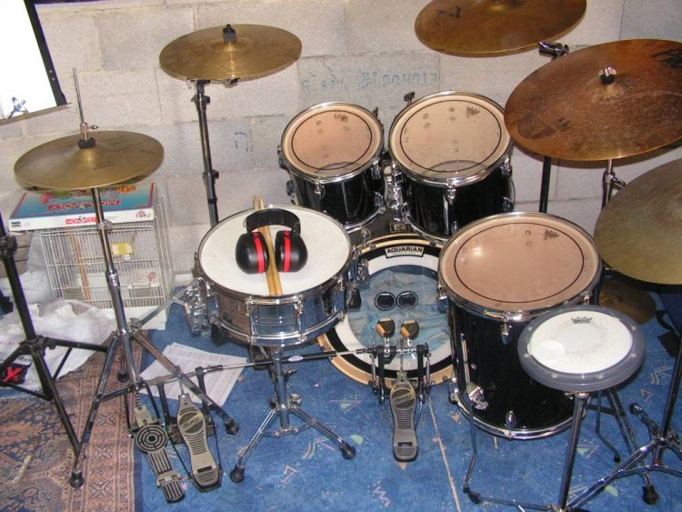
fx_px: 709
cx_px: 341
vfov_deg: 39.7
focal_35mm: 36
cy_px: 256
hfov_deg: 51.3
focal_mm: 6
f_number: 3.2
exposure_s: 1/40
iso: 200
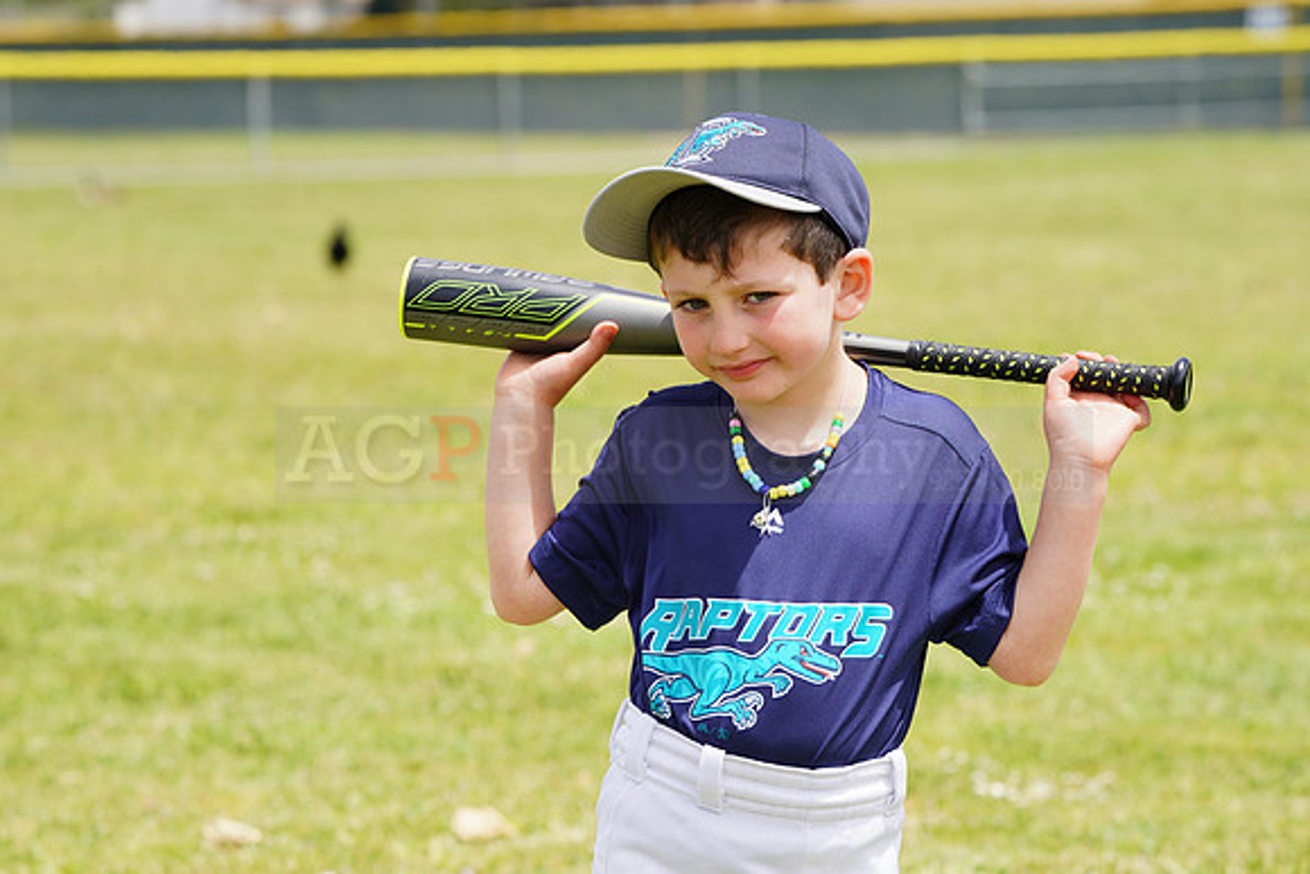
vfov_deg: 7.8
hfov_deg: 11.6
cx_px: 655
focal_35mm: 177
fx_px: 6442
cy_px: 437
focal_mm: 177
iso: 100
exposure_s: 1/250
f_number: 9
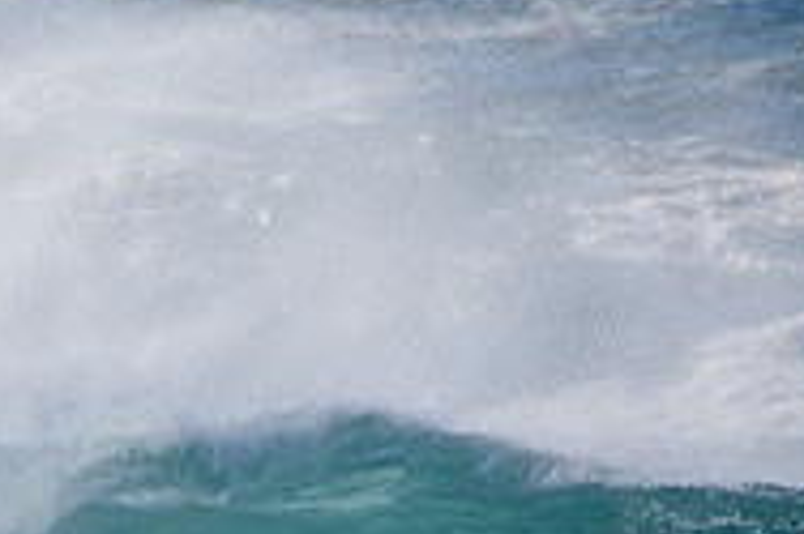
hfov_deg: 0.9
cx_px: -359
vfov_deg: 0.6
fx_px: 51745
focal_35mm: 2319
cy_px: 763
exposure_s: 1/2000
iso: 360
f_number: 5.6
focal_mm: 500
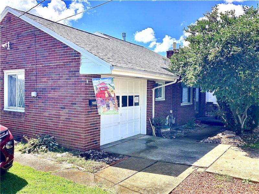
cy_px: 97
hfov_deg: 58.4
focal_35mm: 31
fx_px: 232
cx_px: 130
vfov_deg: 45.4
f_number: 2.4
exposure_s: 1/574
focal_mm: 3.3
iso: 25
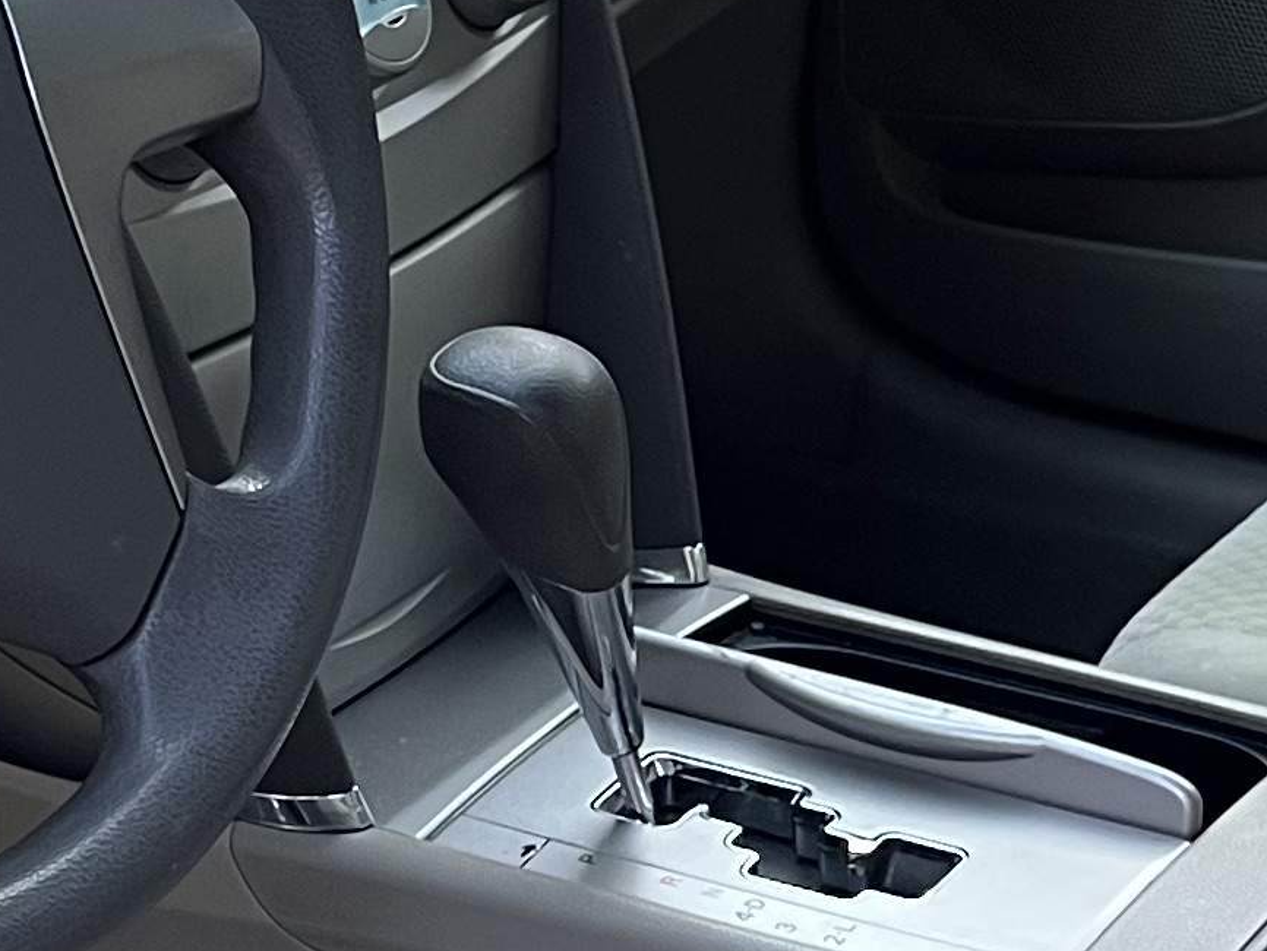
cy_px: 718
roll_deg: +0.7
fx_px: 4430
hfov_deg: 16.2
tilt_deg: -25.2
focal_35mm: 121
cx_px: 379
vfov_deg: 12.2
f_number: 1.5
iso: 125
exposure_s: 1/83
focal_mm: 5.7
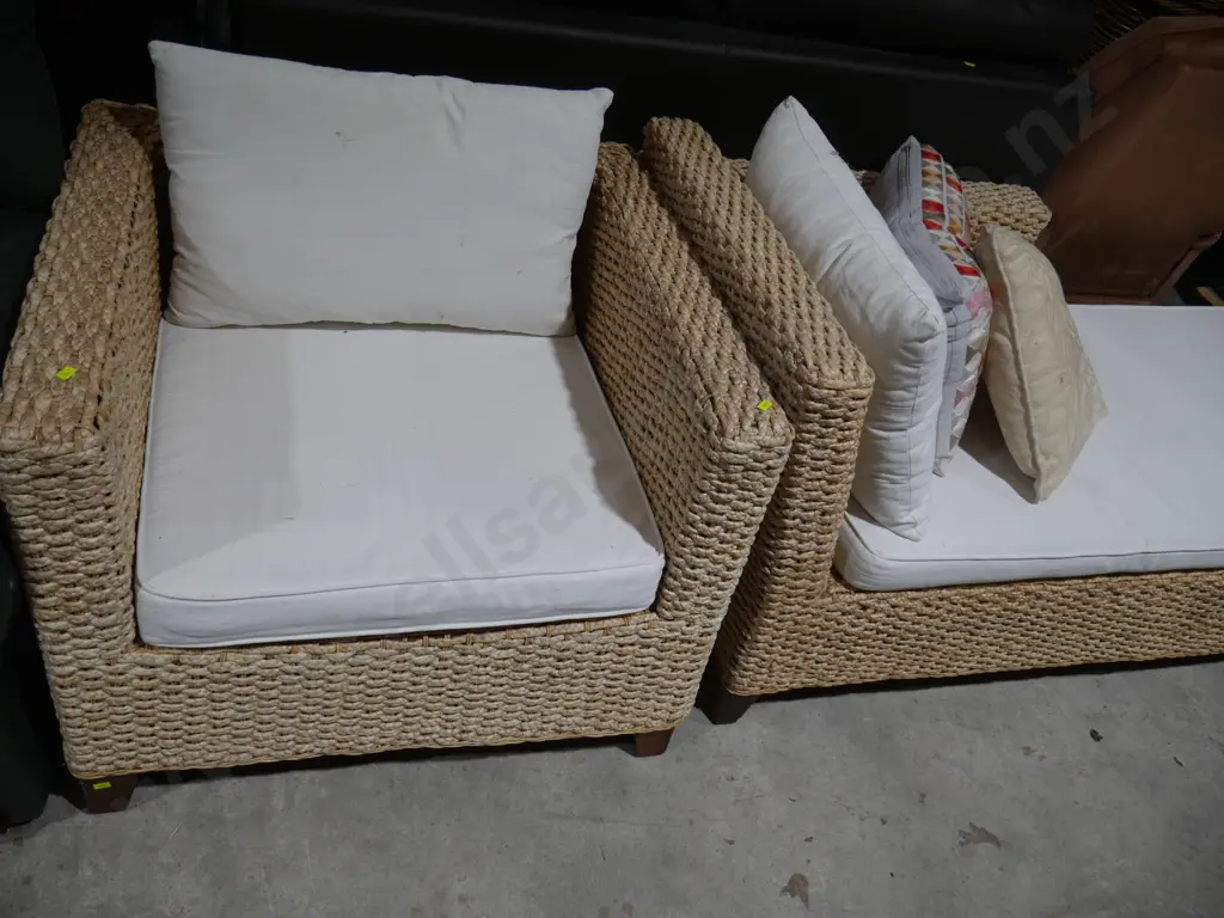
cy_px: 459
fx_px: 990
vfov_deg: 49.7
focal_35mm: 28
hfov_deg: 63.4
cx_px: 612
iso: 200
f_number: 3.5
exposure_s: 1/125
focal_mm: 14
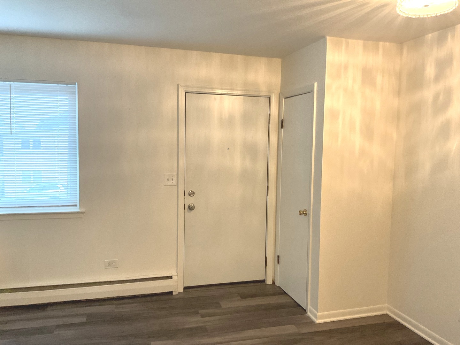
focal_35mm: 29
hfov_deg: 61.7
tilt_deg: -1.4
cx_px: 230
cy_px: 172
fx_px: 385
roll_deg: -0.4
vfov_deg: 48.2
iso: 200
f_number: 1.8
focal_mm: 3
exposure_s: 1/60
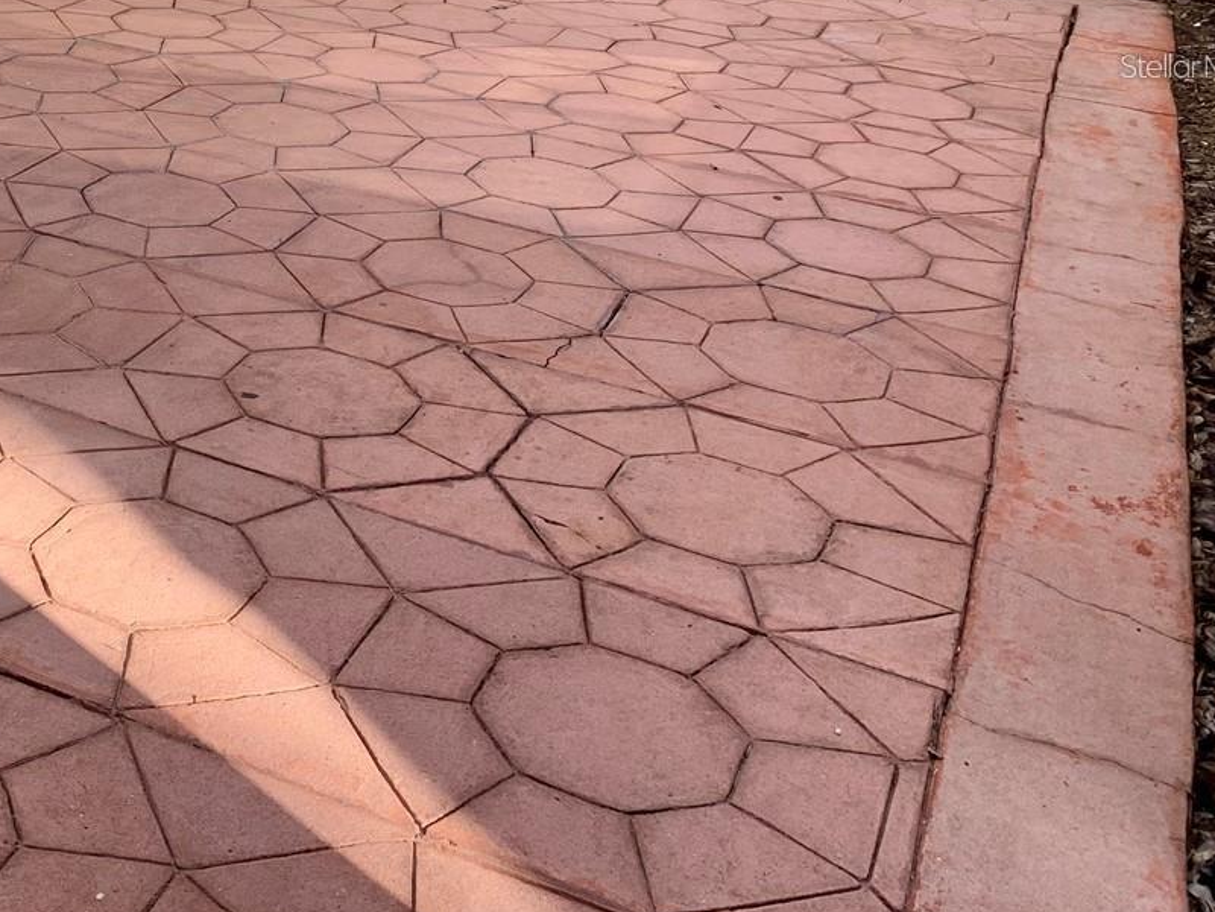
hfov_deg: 34.1
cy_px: 65
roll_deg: -2.4
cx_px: 49
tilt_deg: -16.6
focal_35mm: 52
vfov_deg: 26.9
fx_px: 1825
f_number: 1.8
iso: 25
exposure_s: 1/488
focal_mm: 4.25
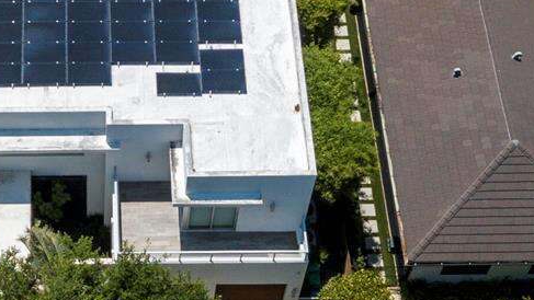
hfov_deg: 22.4
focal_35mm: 93
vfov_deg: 13.0
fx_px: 1317
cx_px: 56
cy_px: 192
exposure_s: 1/2500
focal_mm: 4.73
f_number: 2.2
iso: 100
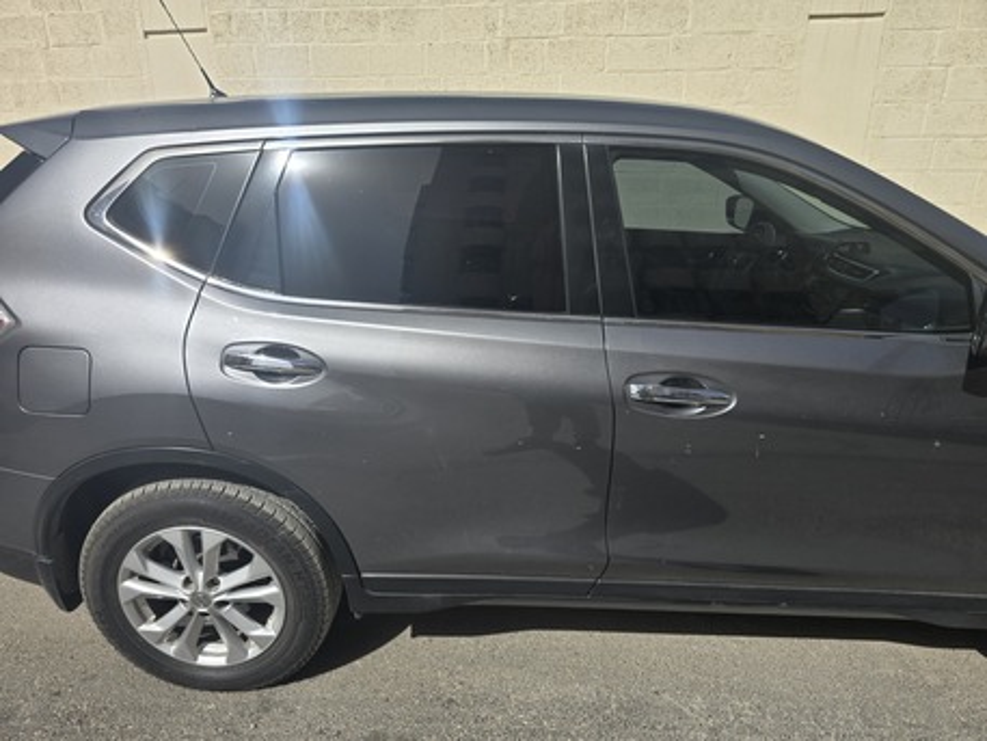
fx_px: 656
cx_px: 494
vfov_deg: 58.9
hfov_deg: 73.9
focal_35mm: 23
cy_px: 370
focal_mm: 6.3
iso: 12
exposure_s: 1/1033
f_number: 1.7
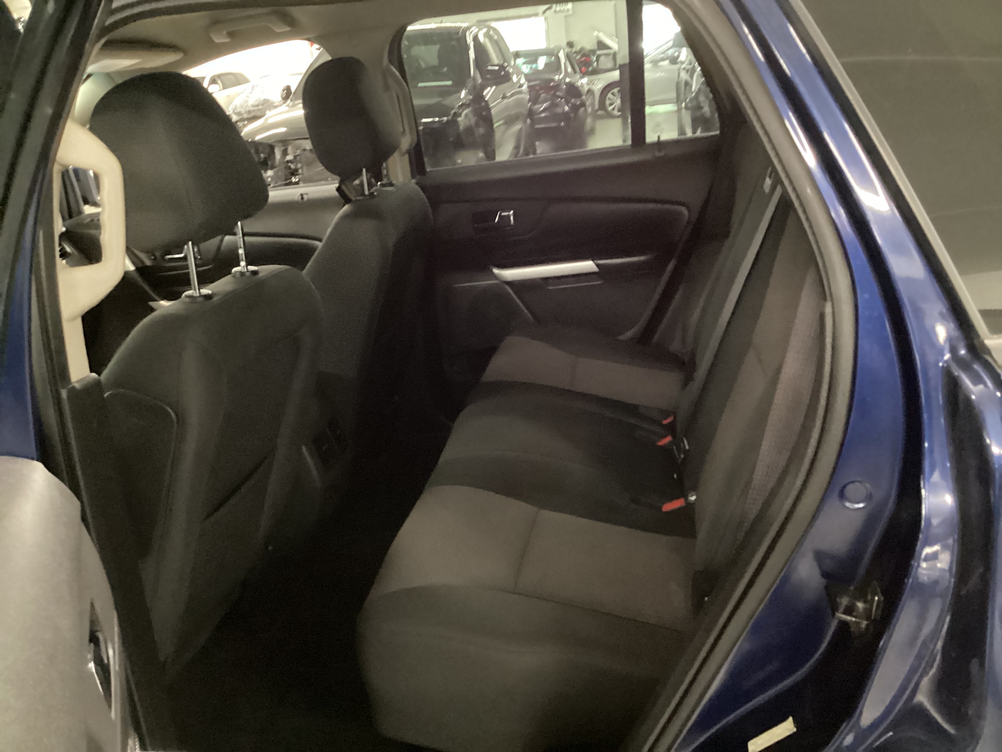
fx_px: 897
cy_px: 376
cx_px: 501
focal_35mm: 31
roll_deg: +5.8
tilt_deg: -21.6
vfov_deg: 45.4
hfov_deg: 58.4
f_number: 2.4
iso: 800
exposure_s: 1/15
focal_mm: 3.3
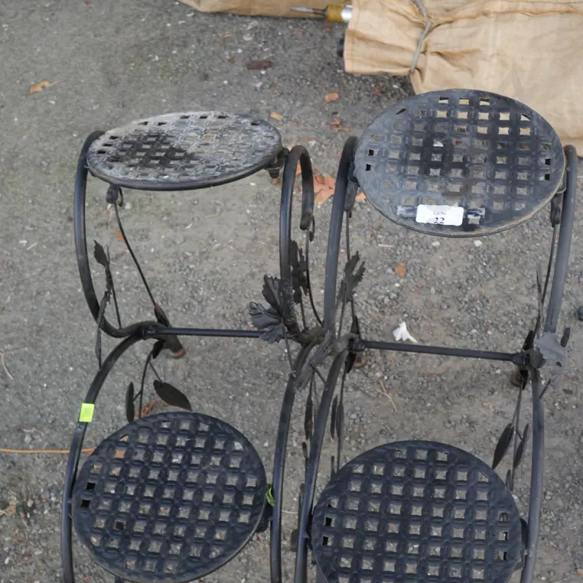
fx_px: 1086
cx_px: 292
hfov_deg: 30.0
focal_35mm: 57
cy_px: 390
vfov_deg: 29.8
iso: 200
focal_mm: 24
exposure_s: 1/60
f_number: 5.2
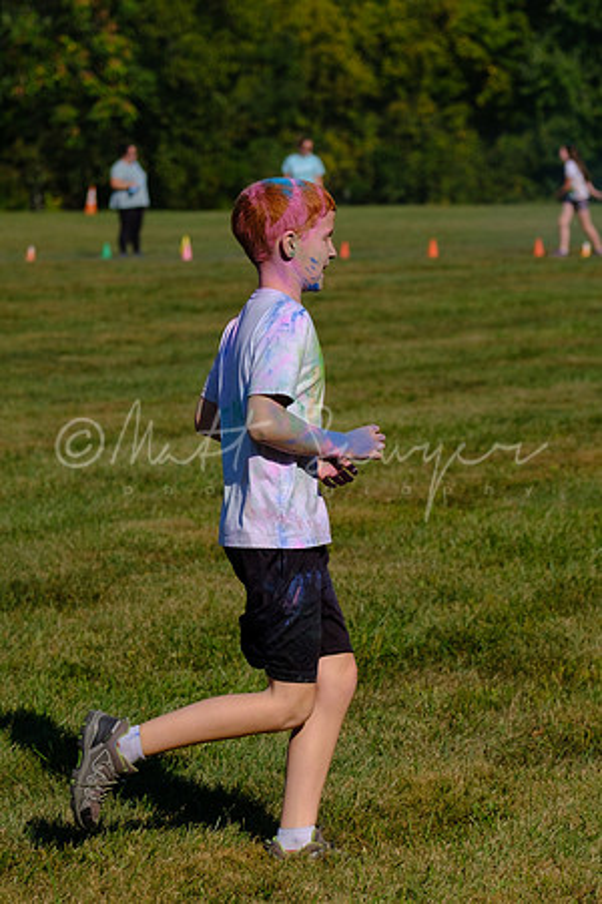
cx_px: 301
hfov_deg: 9.0
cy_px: 383
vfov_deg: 13.5
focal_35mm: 152
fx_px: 3818
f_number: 2.8
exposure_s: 1/6400
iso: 200
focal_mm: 58.7
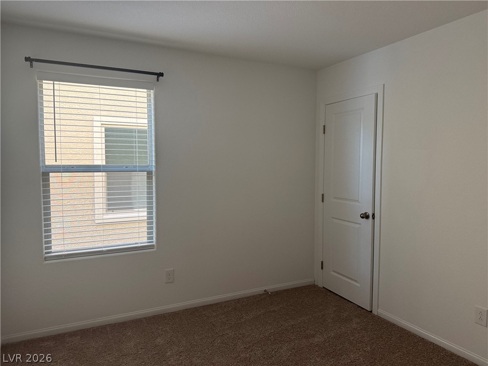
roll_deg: -0.2
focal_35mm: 24
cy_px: 183
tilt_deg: -2.8
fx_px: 338
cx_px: 244
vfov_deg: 56.8
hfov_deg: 71.6
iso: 200
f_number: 1.78
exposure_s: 1/75
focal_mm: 6.76
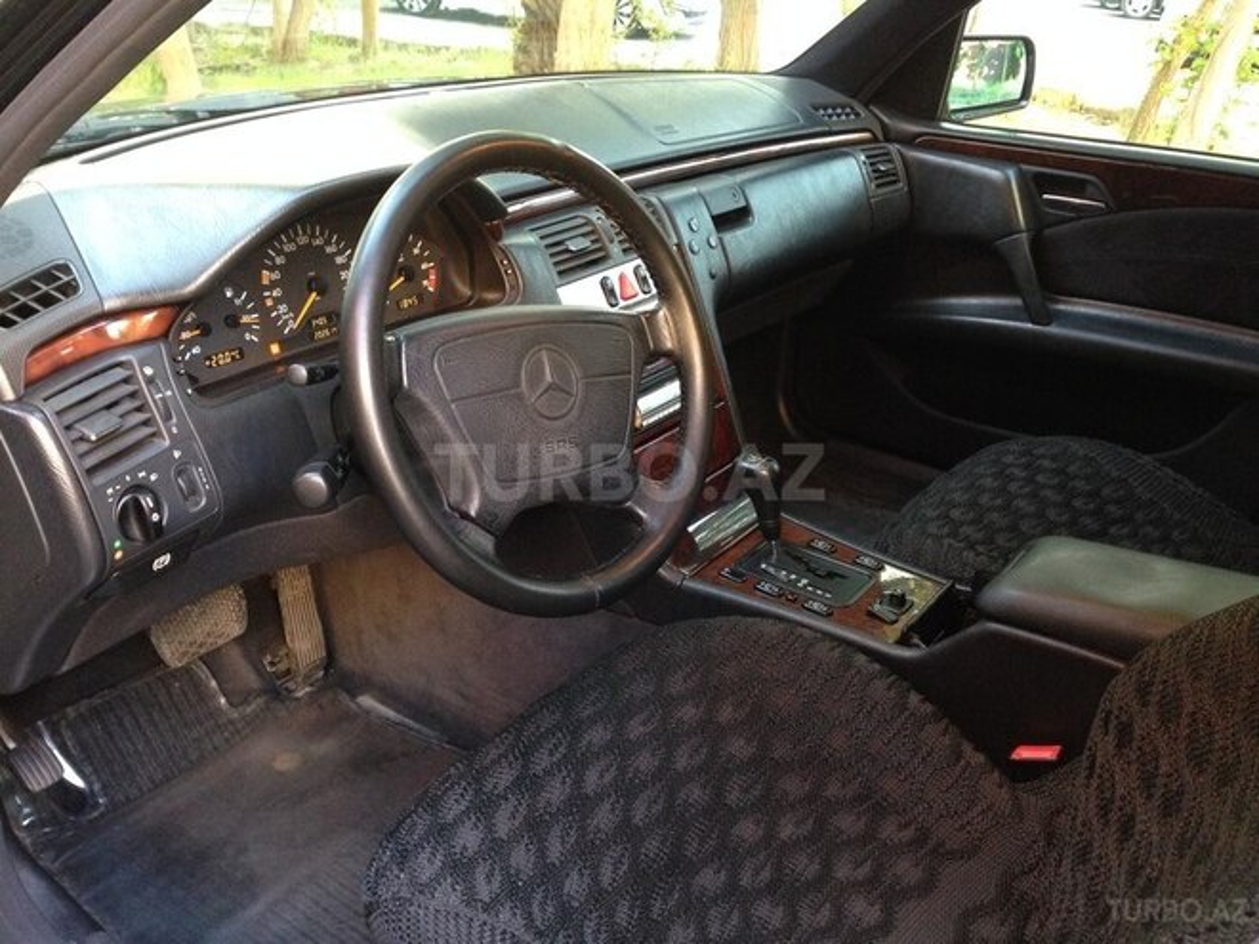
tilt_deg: -25.5
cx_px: 630
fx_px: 1200
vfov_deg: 42.9
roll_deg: -3.7
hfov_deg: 55.4
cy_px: 472
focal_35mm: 33
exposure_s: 1/20
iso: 200
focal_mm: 4.12
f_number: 2.4
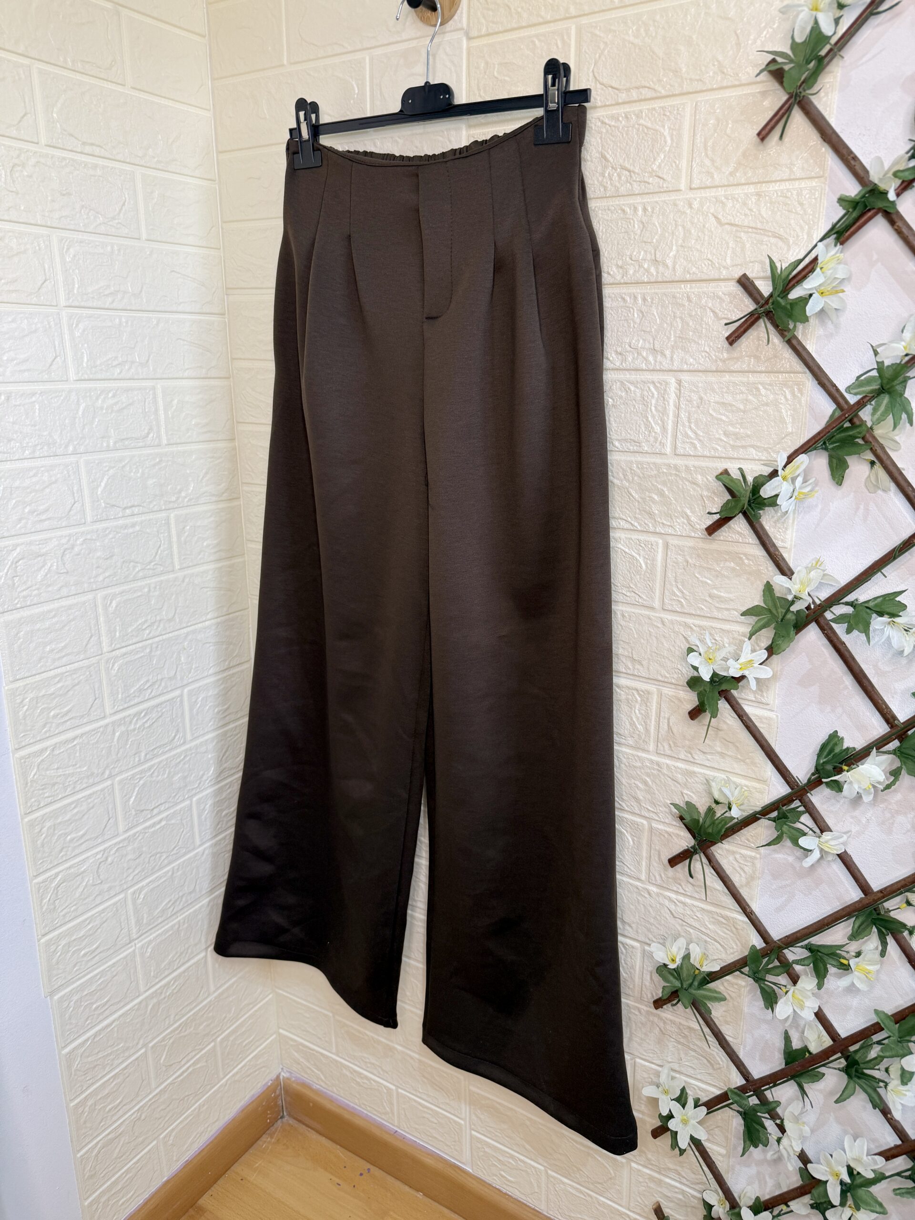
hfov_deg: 56.8
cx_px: 458
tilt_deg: -16.5
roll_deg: -0.3
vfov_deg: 71.6
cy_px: 610
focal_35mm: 24
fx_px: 846
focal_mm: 6.76
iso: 125
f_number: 1.78
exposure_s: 1/50
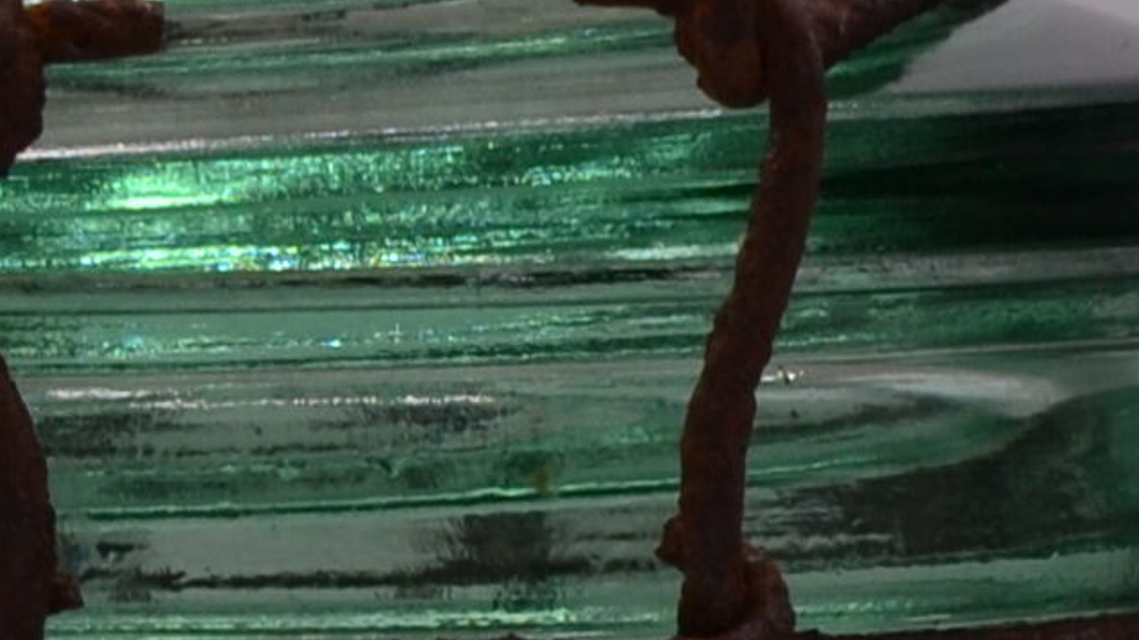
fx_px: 12011
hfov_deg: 5.4
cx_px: 402
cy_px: 2261
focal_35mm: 398
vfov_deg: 3.0
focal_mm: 35
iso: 125
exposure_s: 1/125
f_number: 5.6
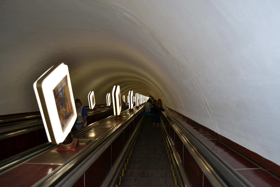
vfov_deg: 47.9
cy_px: 94
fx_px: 210
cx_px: 140
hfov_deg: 67.4
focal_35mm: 27
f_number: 3.5
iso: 640
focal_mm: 18
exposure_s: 1/60
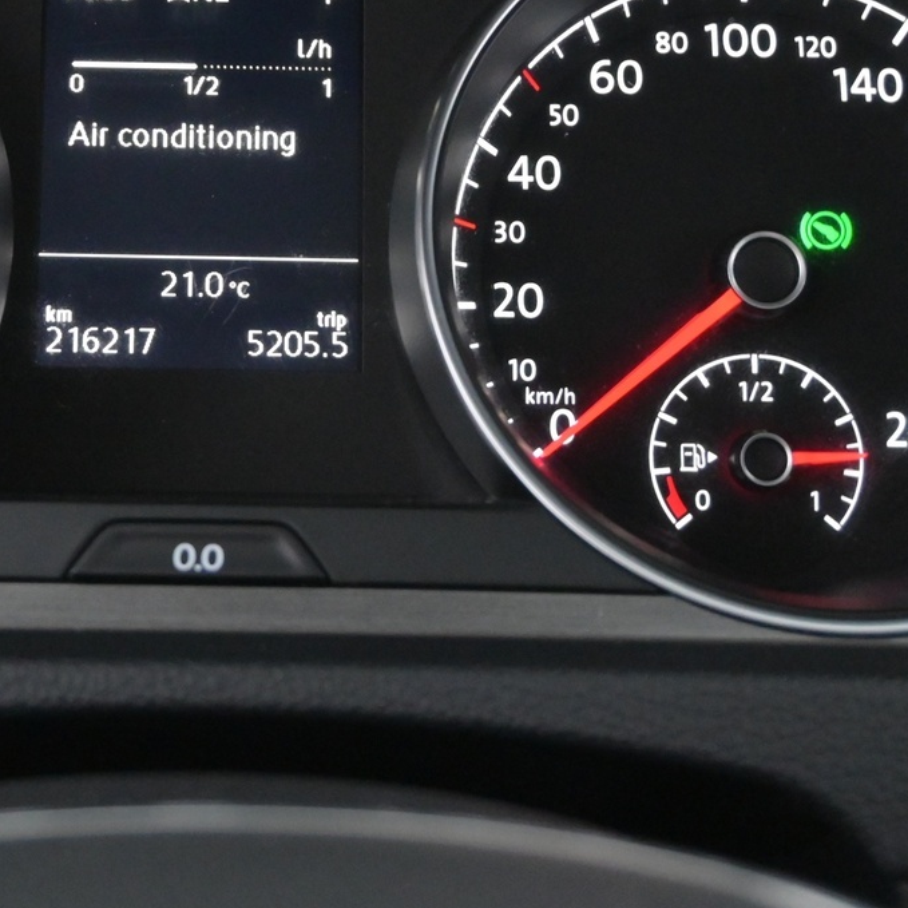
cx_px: 203
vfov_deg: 22.5
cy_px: 206
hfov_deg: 22.5
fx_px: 2256
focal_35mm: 76
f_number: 4.2
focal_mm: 25
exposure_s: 1/40
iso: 4500
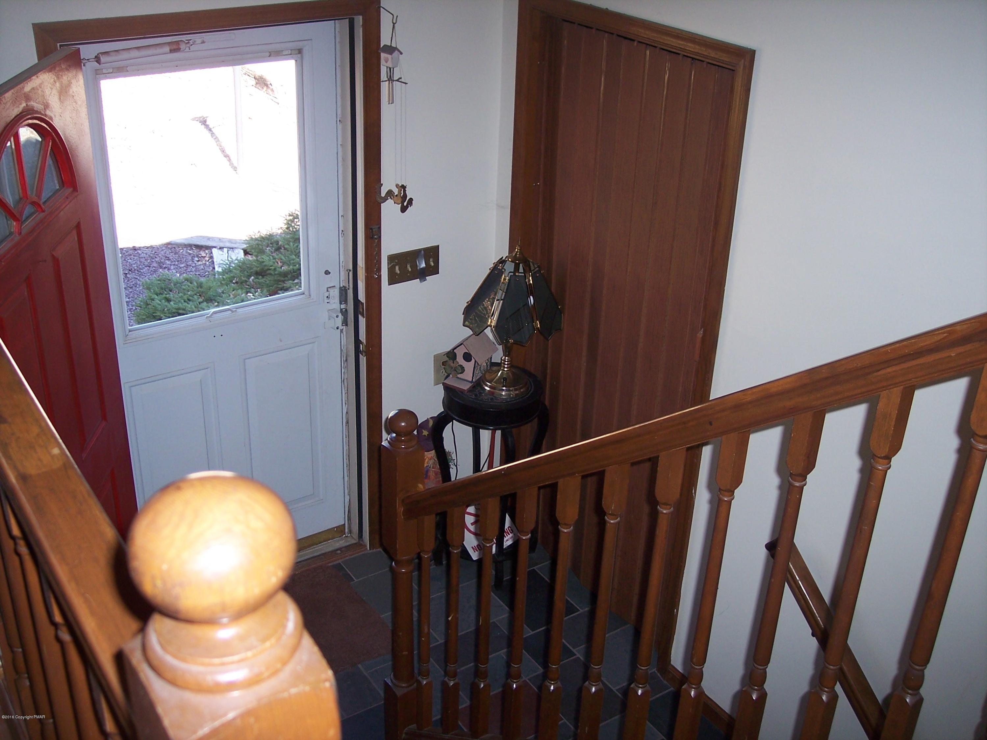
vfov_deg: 36.8
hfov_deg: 47.9
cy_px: 370
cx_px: 494
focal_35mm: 39
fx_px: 1112
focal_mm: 8
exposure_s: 1/60
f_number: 2.8
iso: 100
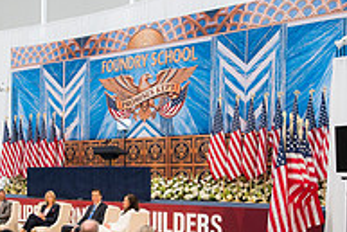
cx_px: 122
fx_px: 463
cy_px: 191
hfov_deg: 40.7
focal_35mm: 48
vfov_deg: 27.5
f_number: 4
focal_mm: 16
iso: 800
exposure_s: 1/160
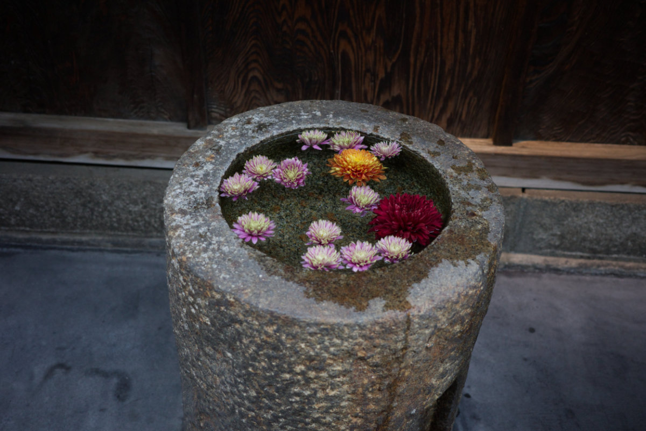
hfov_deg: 48.4
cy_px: 216
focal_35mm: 40
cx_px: 323
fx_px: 718
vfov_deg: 33.5
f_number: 2.8
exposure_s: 1/250
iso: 1250
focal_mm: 26
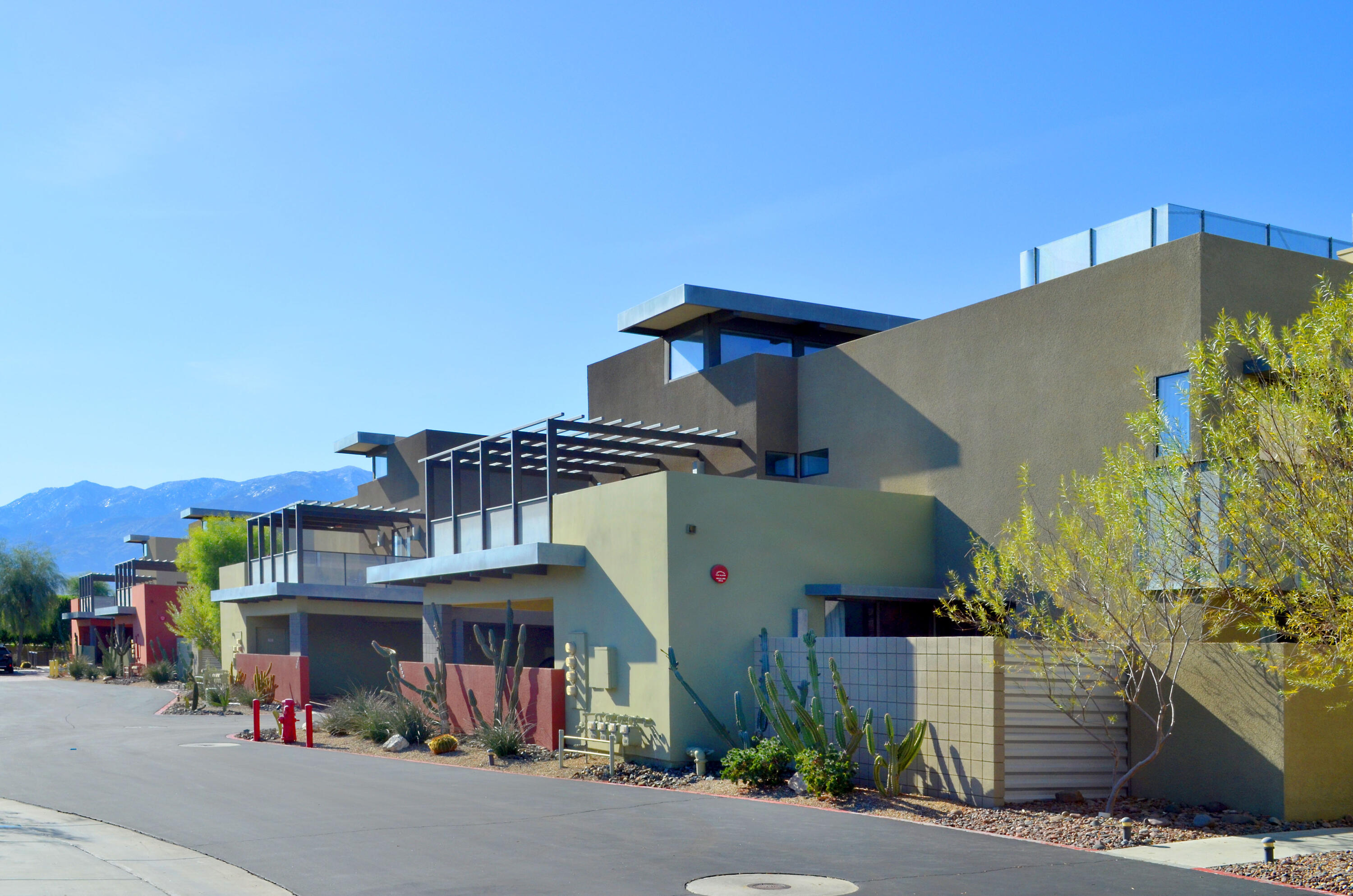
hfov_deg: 49.6
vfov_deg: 34.1
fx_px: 1463
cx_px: 676
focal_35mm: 39
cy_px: 448
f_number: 11
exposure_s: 1/500
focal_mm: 26
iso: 400
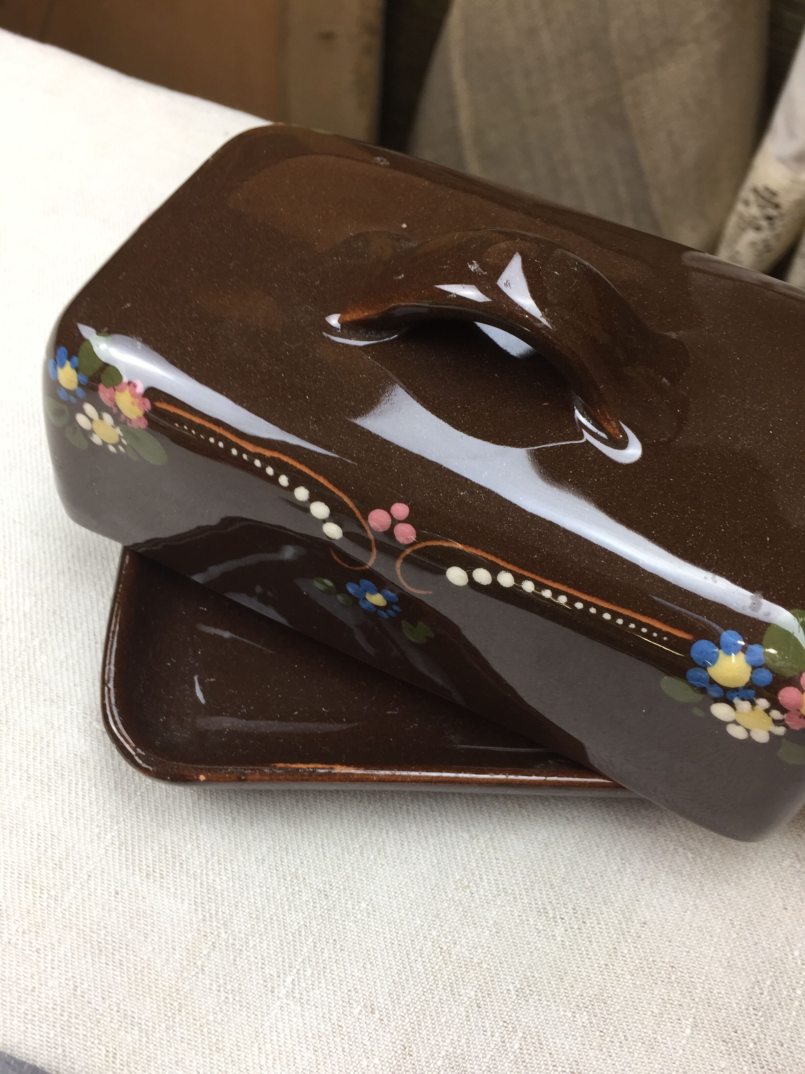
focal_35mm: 29
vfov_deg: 61.7
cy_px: 537
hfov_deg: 48.2
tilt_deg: -57.0
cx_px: 402
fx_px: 899
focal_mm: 4.15
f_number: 2.2
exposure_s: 1/33
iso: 40
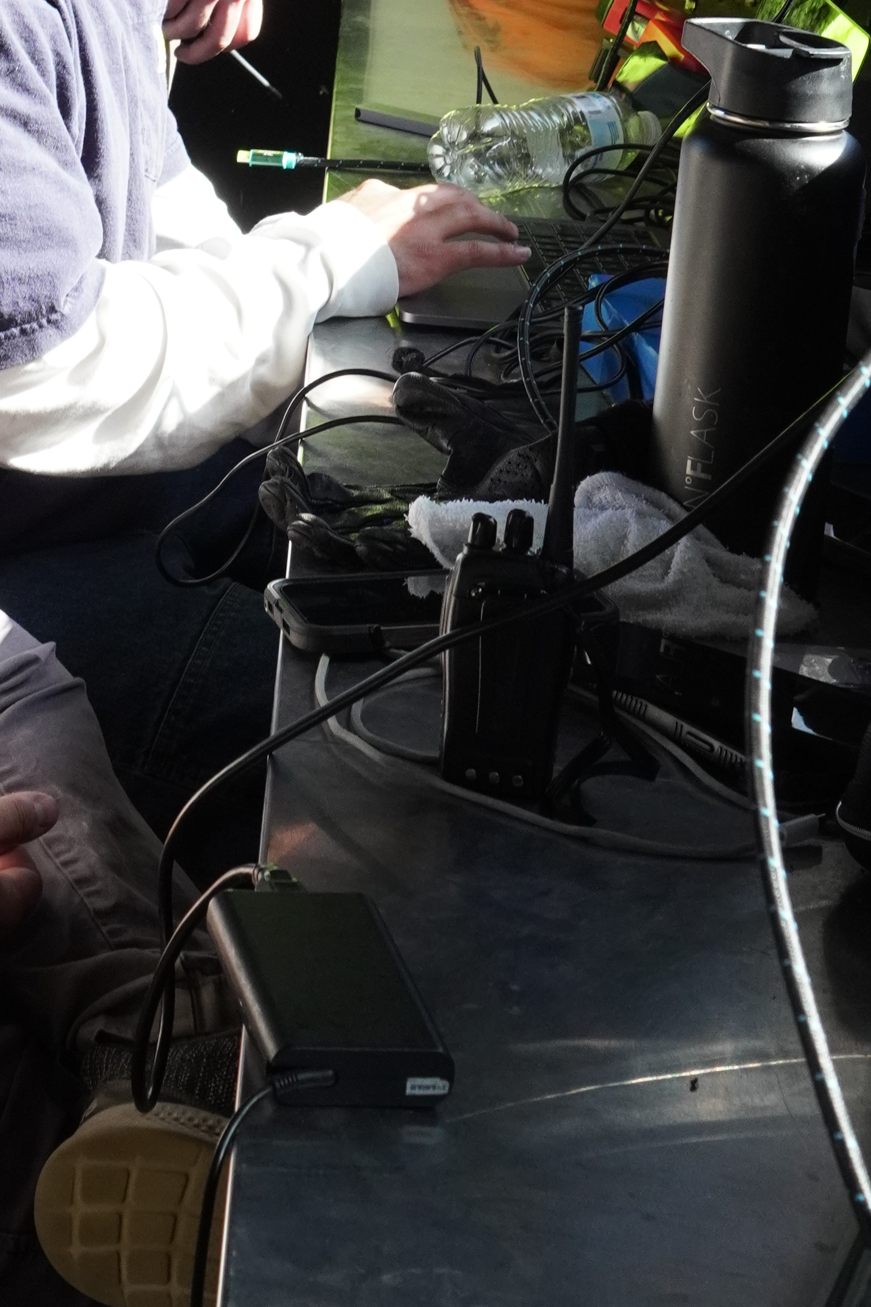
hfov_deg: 12.9
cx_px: -57
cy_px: -172
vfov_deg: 18.8
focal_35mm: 104
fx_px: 3775
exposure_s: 1/250
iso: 1000
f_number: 8
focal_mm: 28
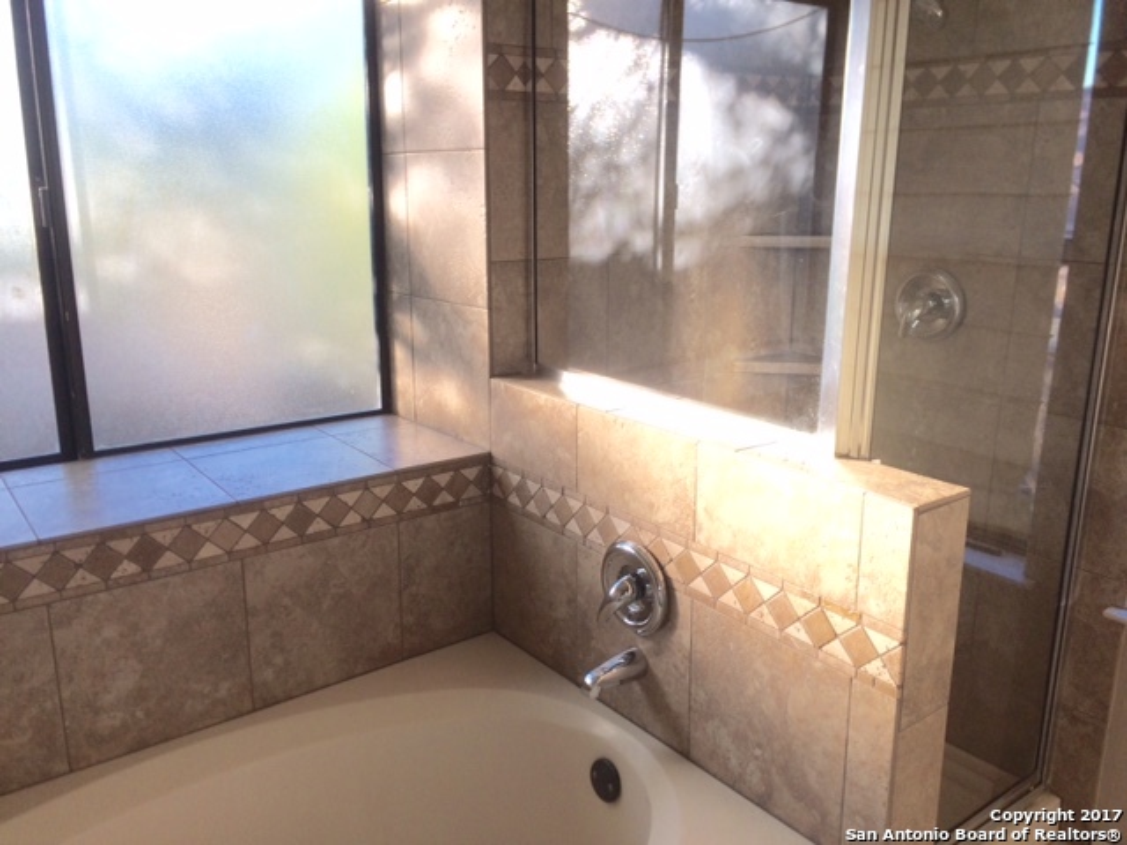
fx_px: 944
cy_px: 422
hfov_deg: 61.7
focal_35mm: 29
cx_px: 564
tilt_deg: -14.2
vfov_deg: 48.2
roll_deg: -0.3
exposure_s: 1/120
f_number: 2.2
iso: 40
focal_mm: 4.15
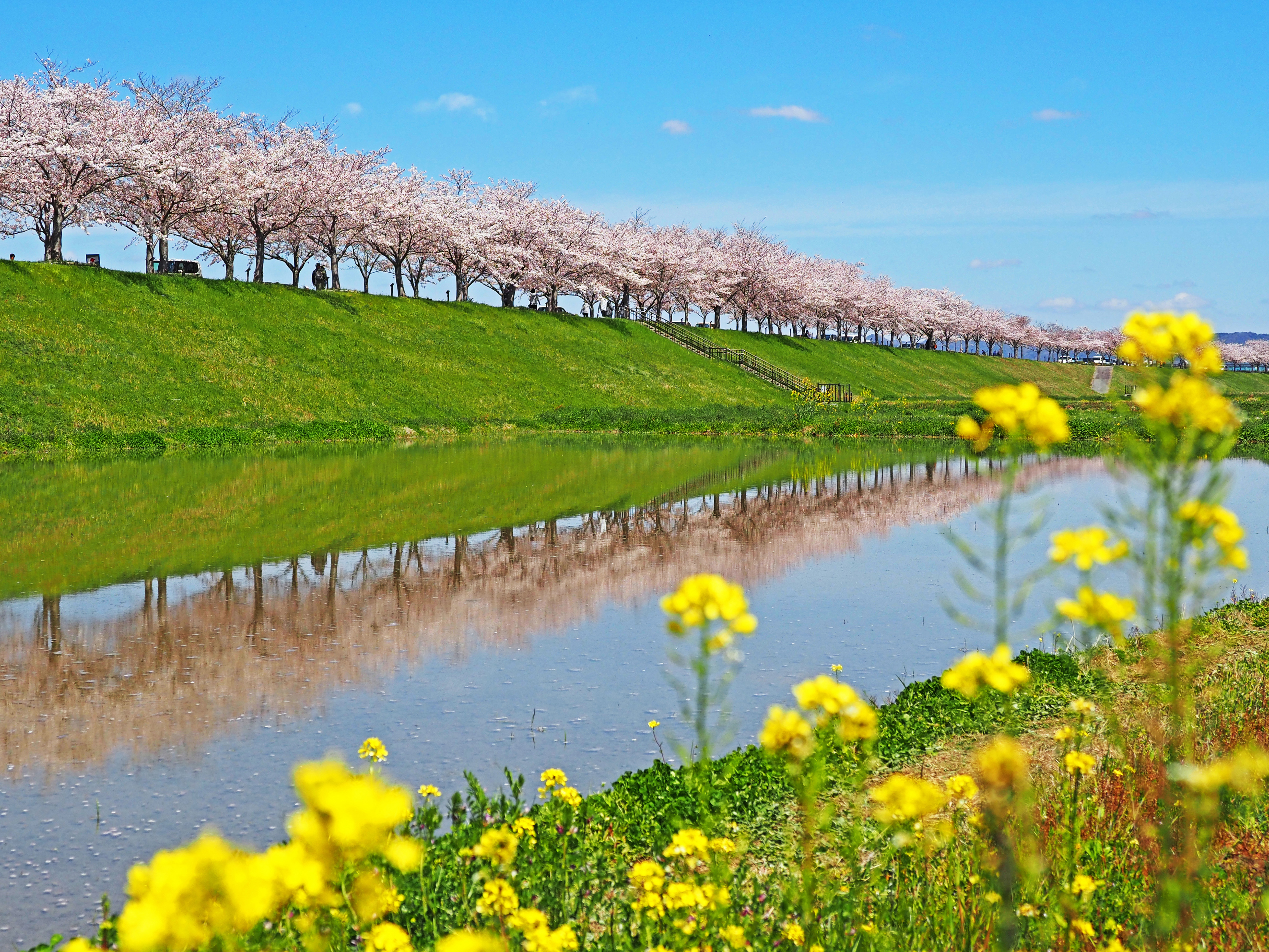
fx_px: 1760
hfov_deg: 39.7
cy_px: 476
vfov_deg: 30.3
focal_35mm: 48
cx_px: 634
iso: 200
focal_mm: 24
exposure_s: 1/2500
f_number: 4
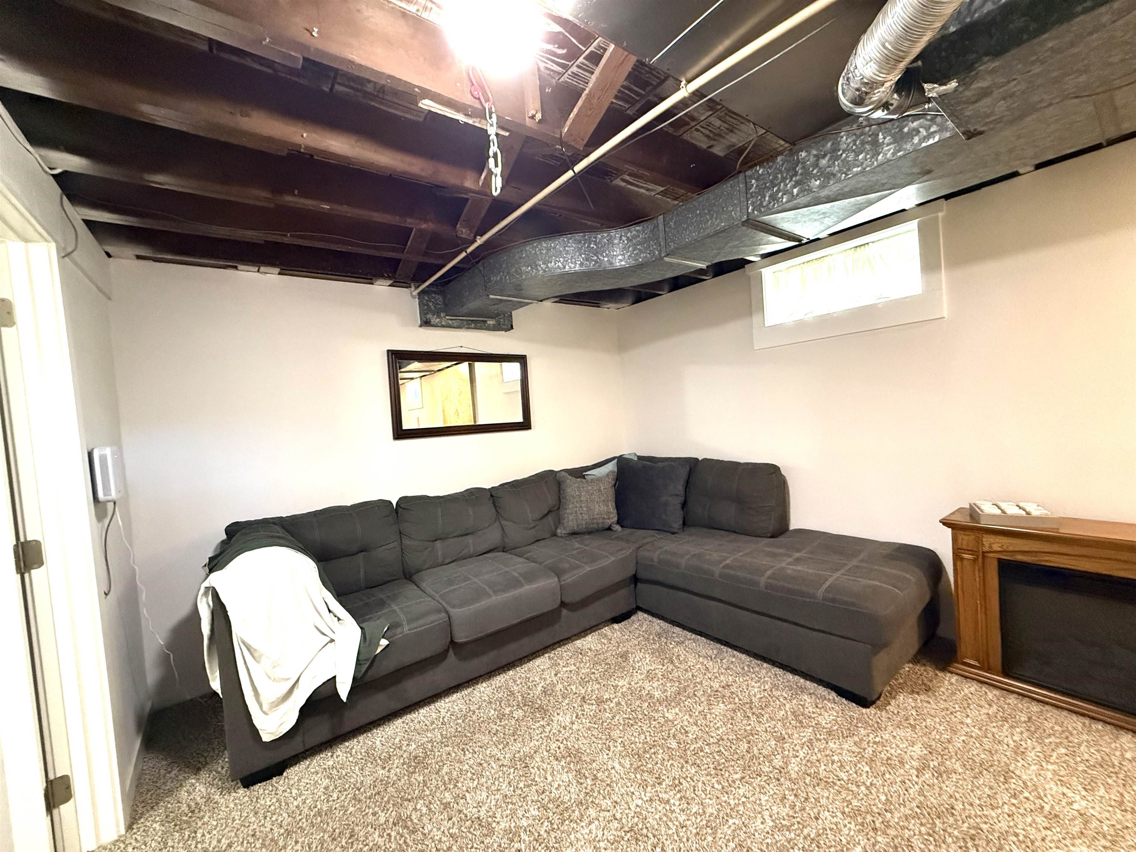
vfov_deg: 85.7
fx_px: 459
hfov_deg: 102.1
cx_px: 568
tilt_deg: -1.2
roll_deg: +4.7
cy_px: 426
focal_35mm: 14
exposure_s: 1/60
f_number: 2.2
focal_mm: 2.22
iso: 800
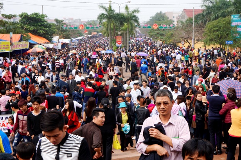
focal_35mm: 53
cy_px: 79
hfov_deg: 37.6
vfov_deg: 25.4
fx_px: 354
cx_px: 117
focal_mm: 34
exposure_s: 1/60
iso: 200
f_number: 16
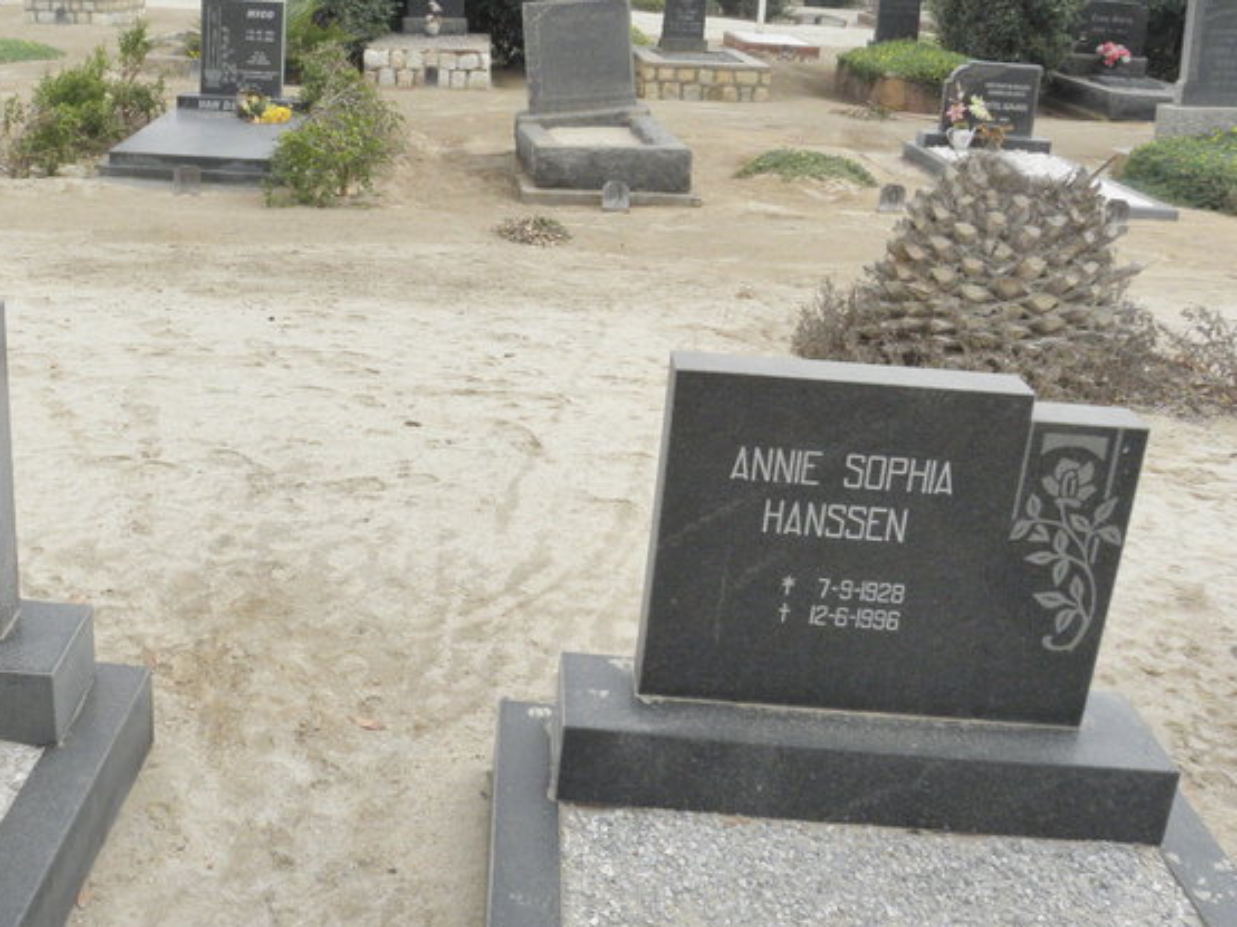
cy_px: 378
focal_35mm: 39
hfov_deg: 46.9
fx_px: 1393
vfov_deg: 36.7
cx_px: 380
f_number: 6.3
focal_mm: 4.83
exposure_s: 1/400
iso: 200
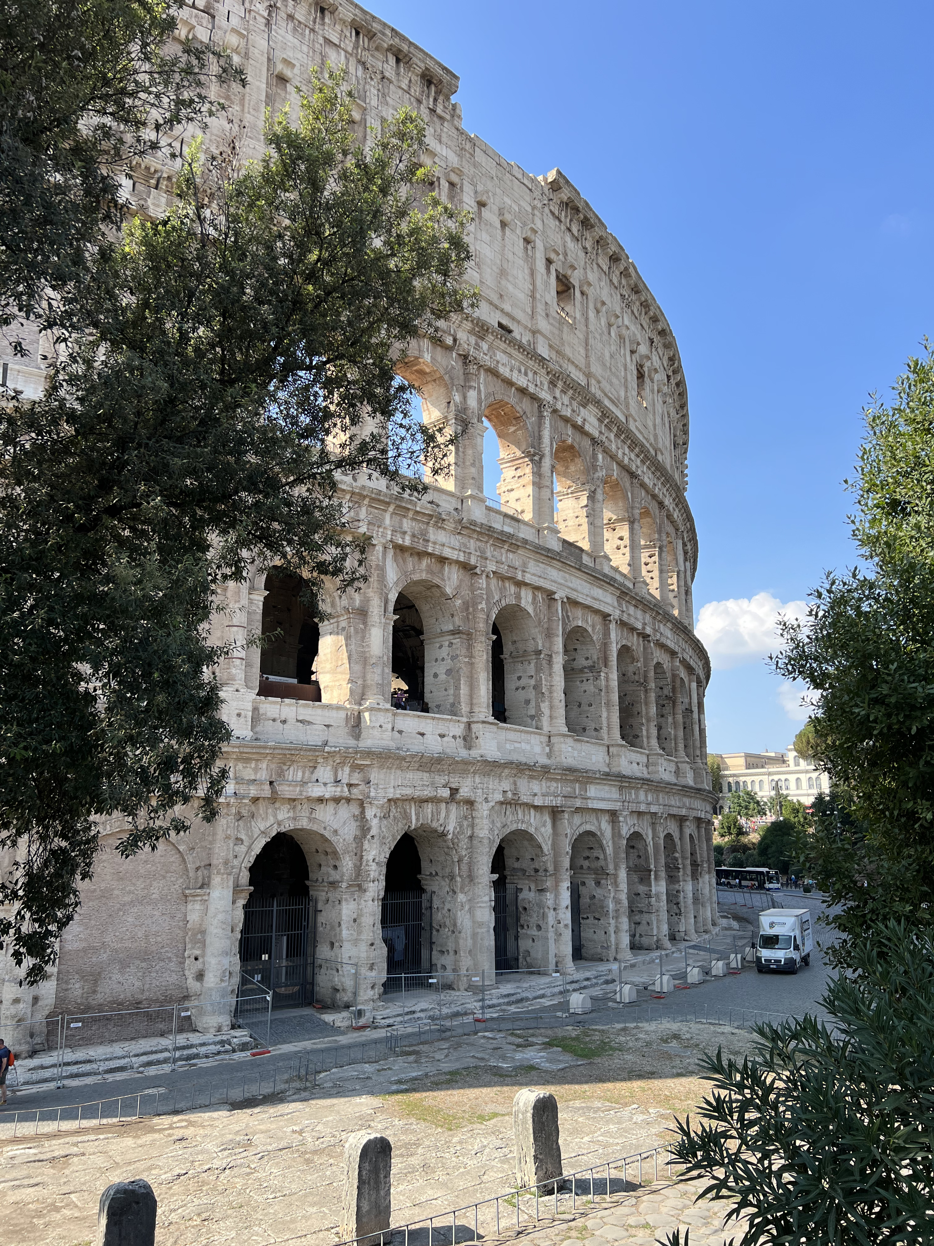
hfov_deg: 53.1
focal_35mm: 26
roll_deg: +0.2
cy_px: 623
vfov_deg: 67.3
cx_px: 467
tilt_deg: +13.6
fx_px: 935
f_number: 1.5
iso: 50
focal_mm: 5.7
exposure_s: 1/1751
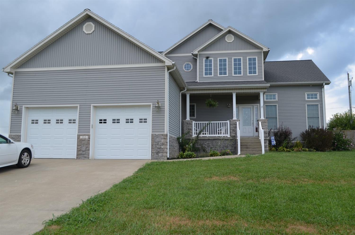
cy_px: 118
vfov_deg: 39.8
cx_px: 178
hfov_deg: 57.3
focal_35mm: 33
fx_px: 325
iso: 200
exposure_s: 1/200
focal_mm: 22
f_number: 7.1
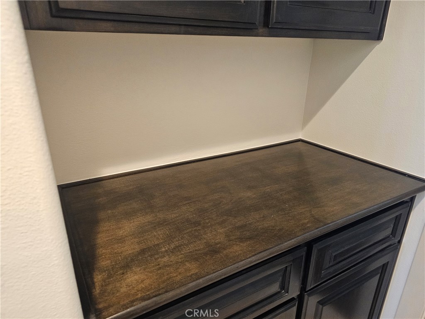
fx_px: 282
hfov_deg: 73.9
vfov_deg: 58.9
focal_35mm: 23
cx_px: 212
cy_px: 160
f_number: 1.7
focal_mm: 6.3
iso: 640
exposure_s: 1/60
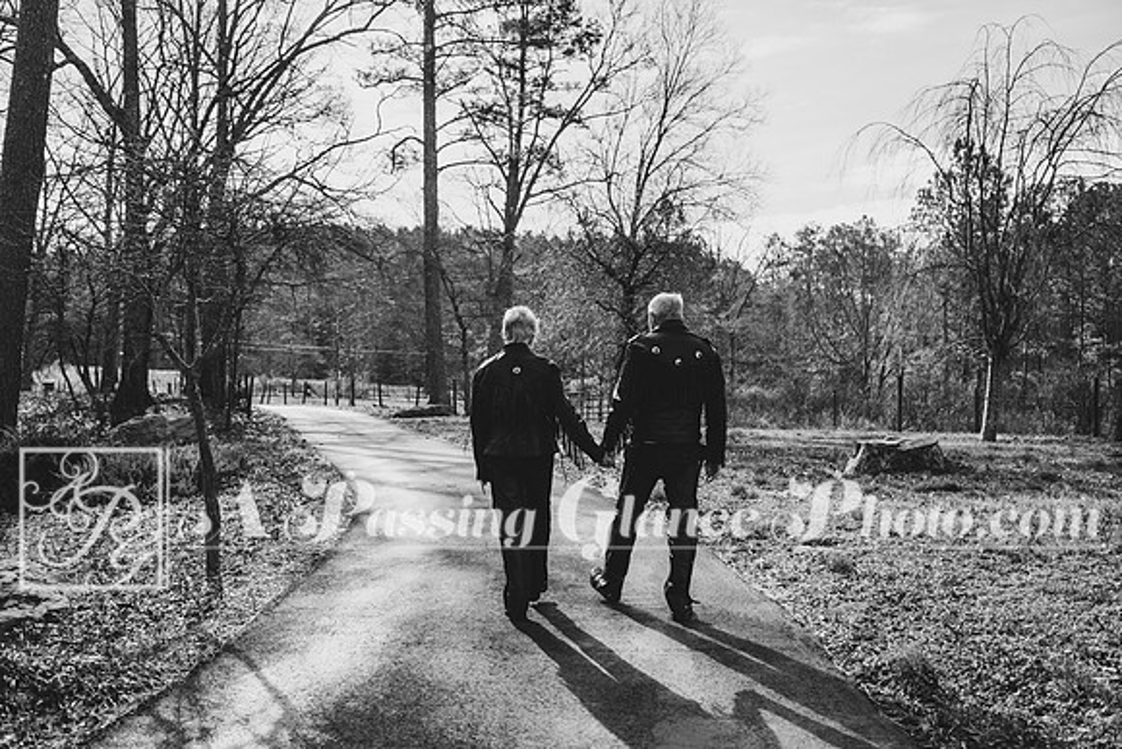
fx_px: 1060
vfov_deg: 38.9
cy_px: 374
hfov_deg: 55.8
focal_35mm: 34
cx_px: 561
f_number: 3.2
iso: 450
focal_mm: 34
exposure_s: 1/2500
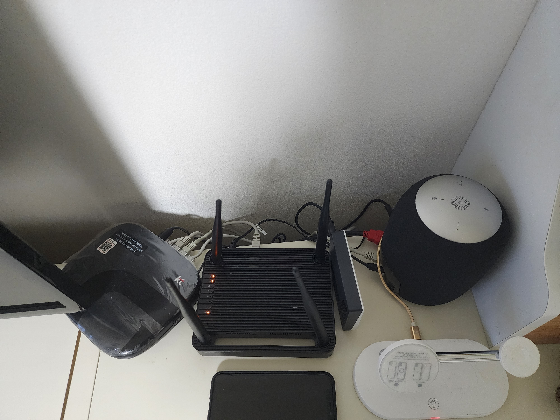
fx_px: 372
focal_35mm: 23
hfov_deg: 73.9
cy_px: 210
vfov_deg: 58.9
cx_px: 280
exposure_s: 1/60
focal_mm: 6.4
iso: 640
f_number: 1.8
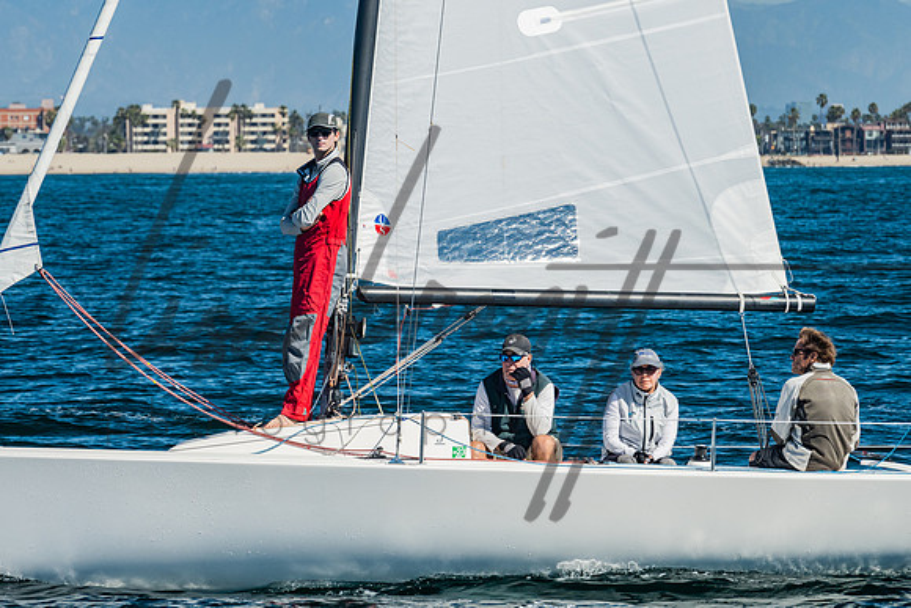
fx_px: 6207
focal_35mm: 245
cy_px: 230
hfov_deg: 8.4
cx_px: 447
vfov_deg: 5.6
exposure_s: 1/500
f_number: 10
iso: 400
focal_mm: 185
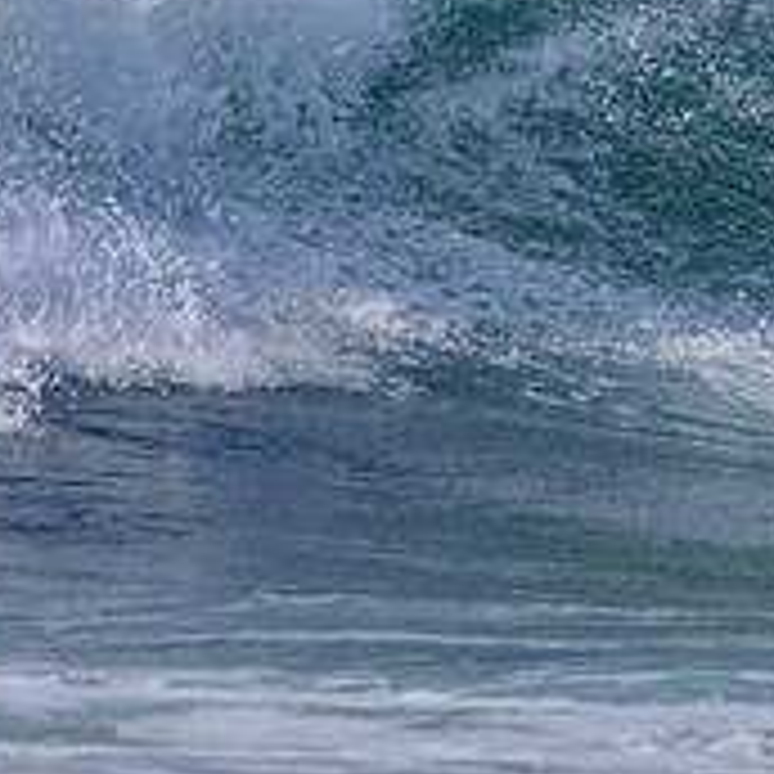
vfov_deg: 1.0
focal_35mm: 1759
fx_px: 44497
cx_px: 1024
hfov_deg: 1.0
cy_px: -31
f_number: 5.6
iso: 180
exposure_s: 1/2000
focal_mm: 500
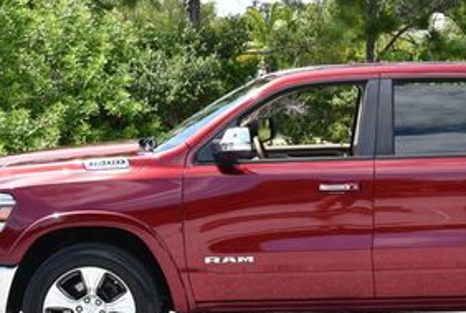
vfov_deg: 11.6
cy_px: 104
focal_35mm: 118
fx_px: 1530
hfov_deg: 17.1
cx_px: 407
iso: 200
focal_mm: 26
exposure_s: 1/250
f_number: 7.1
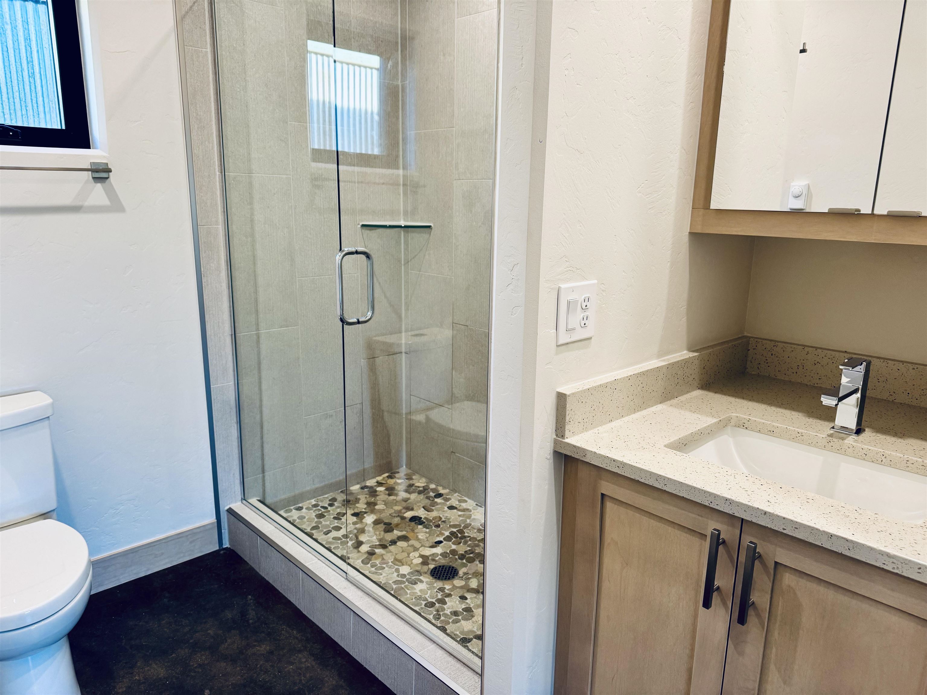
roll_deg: +1.8
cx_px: 464
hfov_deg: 71.6
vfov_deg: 56.8
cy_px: 348
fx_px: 643
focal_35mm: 24
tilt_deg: -13.5
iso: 160
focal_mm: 6.76
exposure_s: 1/60
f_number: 1.78
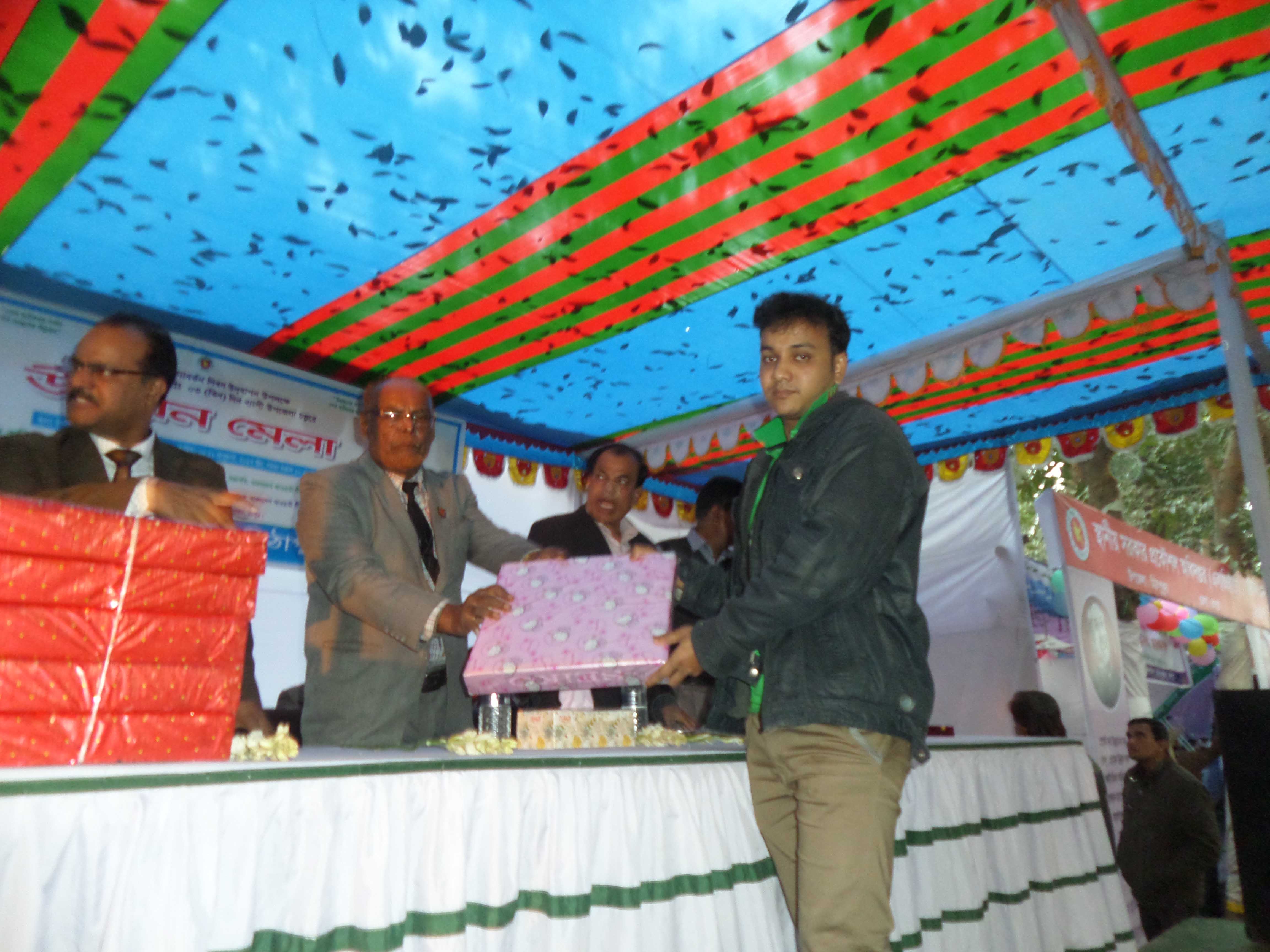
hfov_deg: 71.6
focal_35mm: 24
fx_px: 881
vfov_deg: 56.8
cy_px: 476
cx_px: 635
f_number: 3.1
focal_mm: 4.3
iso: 240
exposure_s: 1/20
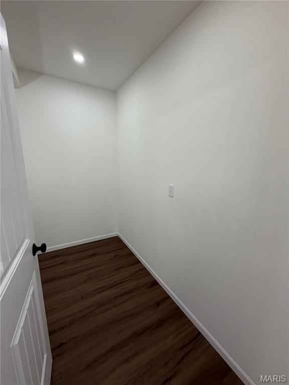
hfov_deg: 85.7
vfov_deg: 102.1
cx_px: 144
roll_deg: -0.6
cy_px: 192
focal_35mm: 14
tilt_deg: -11.8
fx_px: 156
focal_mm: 2.22
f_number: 2.2
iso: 125
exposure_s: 1/120
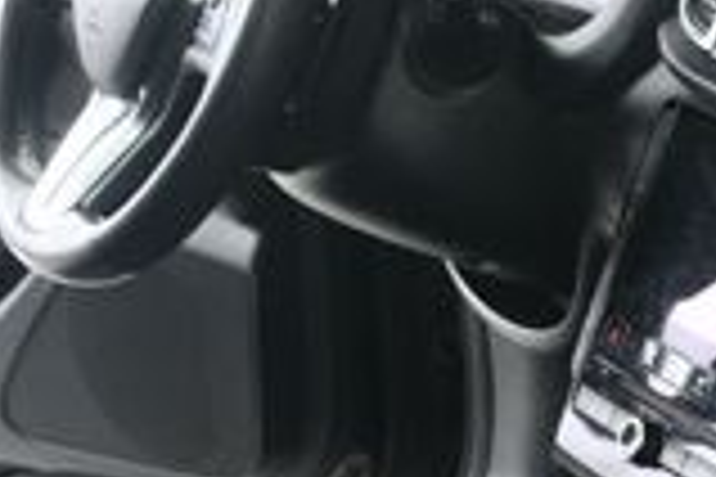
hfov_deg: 14.1
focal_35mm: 137
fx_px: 2725
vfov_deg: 10.0
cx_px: 1040
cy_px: 297
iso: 100
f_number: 3.8
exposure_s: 1/160
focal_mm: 23
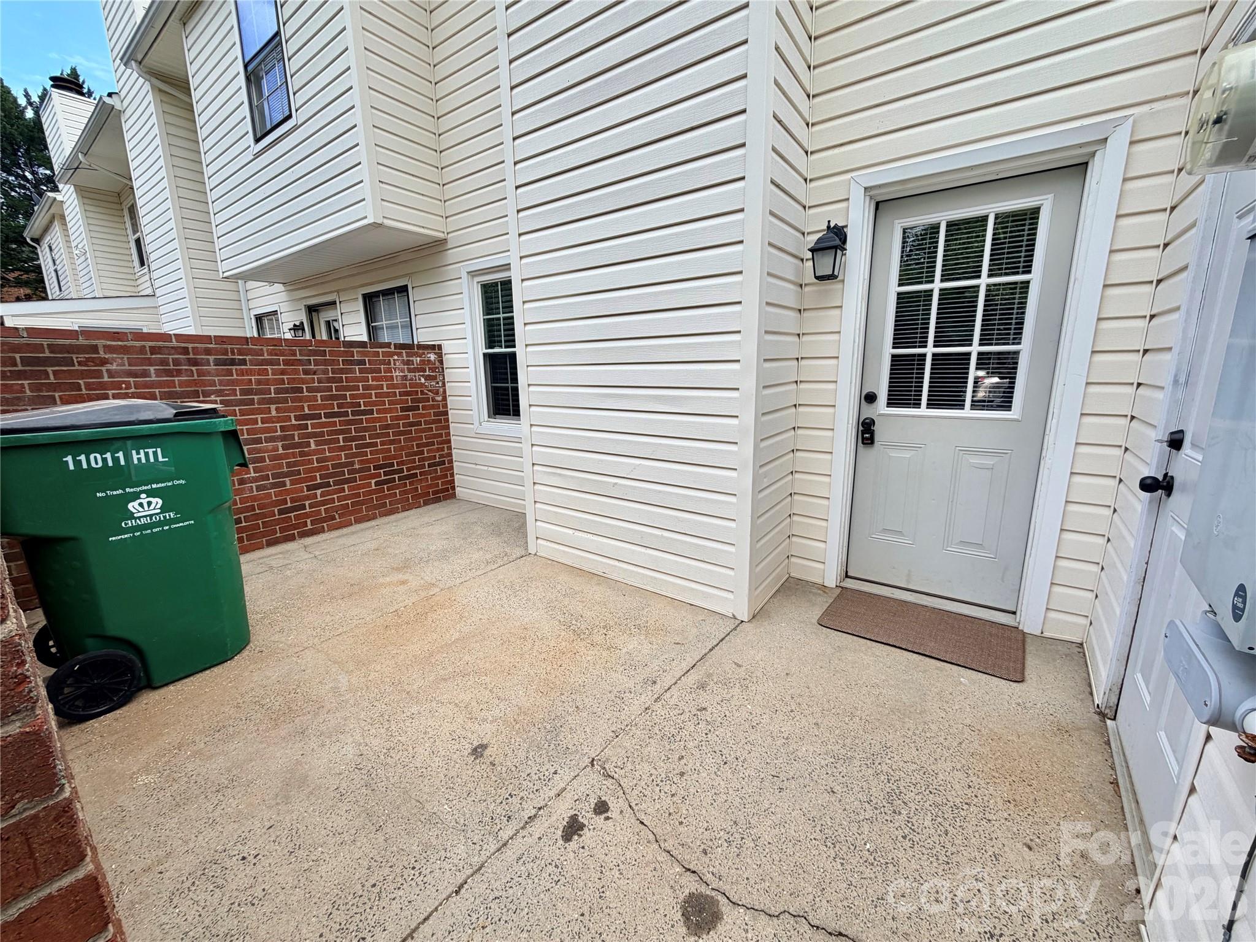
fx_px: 508
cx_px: 628
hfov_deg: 102.1
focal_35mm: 14
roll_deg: +1.1
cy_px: 471
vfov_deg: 85.7
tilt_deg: -10.3
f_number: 2.2
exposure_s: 1/527
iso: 40
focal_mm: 2.22
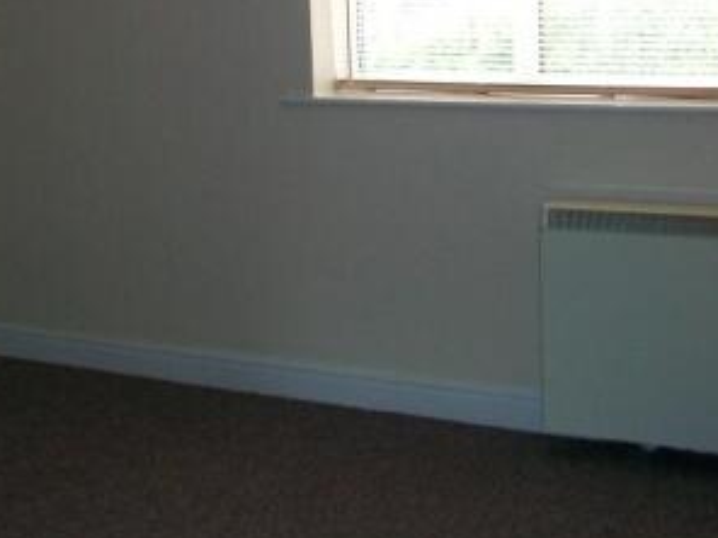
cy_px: 55
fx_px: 1390
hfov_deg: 28.9
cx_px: 287
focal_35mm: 67
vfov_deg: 21.4
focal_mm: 5.7
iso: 120
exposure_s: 1/60
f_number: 2.8
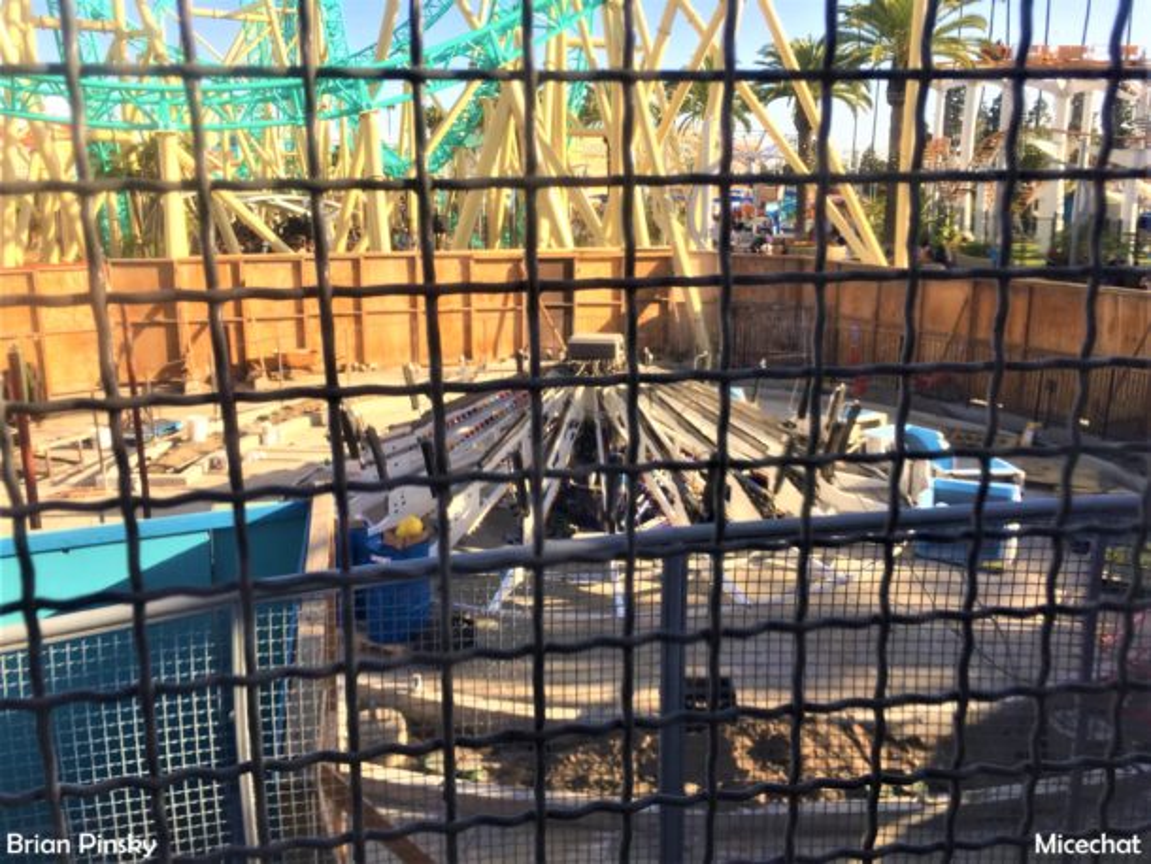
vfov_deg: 48.3
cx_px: 576
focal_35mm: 29
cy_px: 432
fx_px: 965
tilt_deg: -14.2
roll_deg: -0.9
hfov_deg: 61.6
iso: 32
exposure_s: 1/370
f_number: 2.2
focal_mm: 4.15
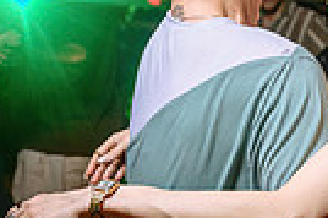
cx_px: 306
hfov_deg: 19.2
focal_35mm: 104
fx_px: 946
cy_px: 192
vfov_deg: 13.0
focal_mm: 24
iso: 800
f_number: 2.8
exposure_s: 1/40
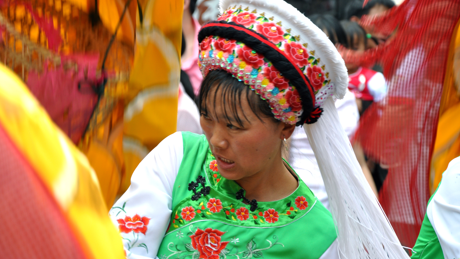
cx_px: 230
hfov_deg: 13.0
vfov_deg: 7.3
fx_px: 2019
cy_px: 136
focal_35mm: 166
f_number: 8
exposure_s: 1/250
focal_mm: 105
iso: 400
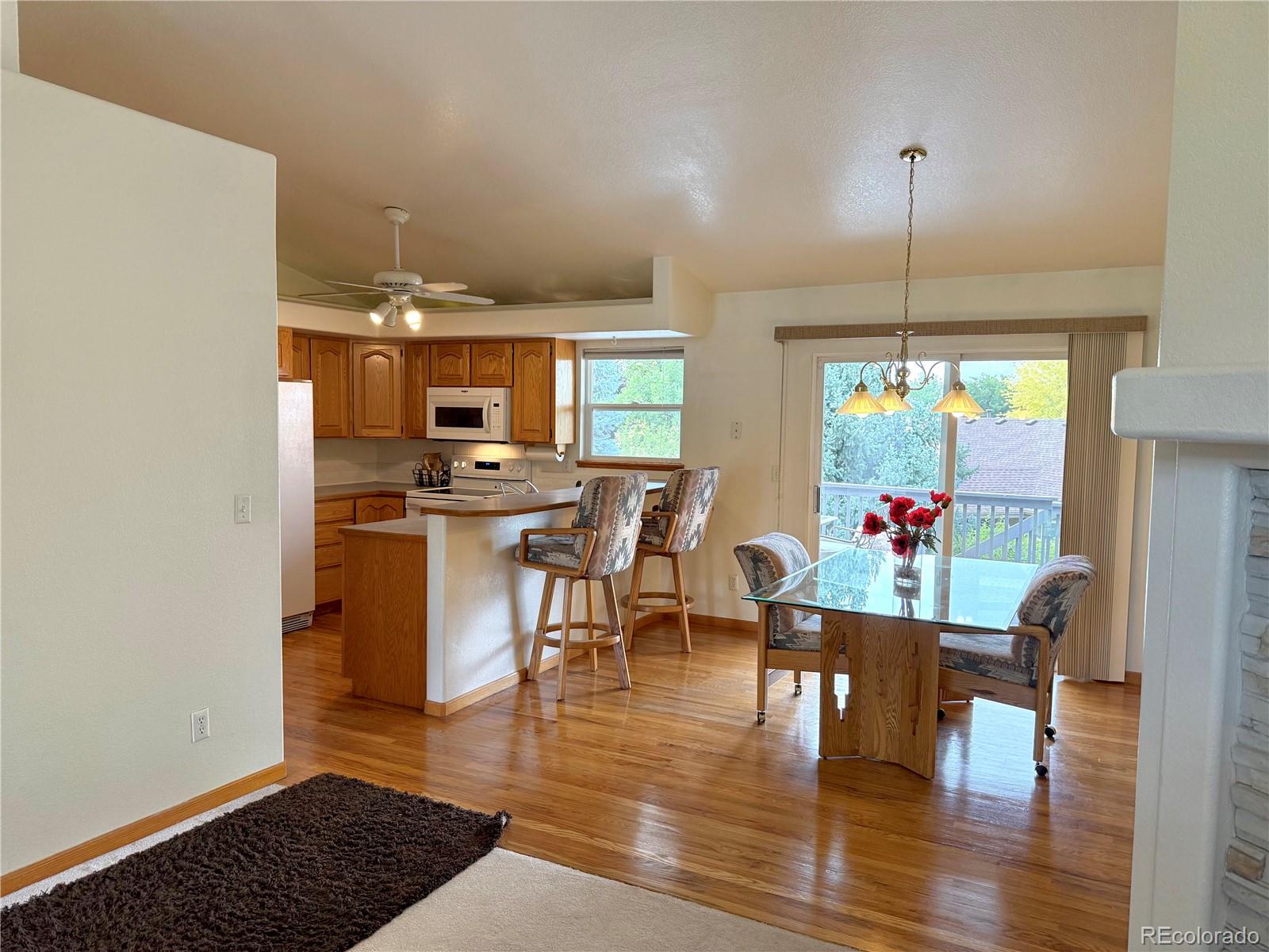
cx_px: 634
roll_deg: -0.4
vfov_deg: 56.8
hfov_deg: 71.6
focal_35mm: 24
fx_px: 880
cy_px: 476
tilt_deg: -3.3
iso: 200
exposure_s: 1/217
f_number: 1.78
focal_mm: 6.76
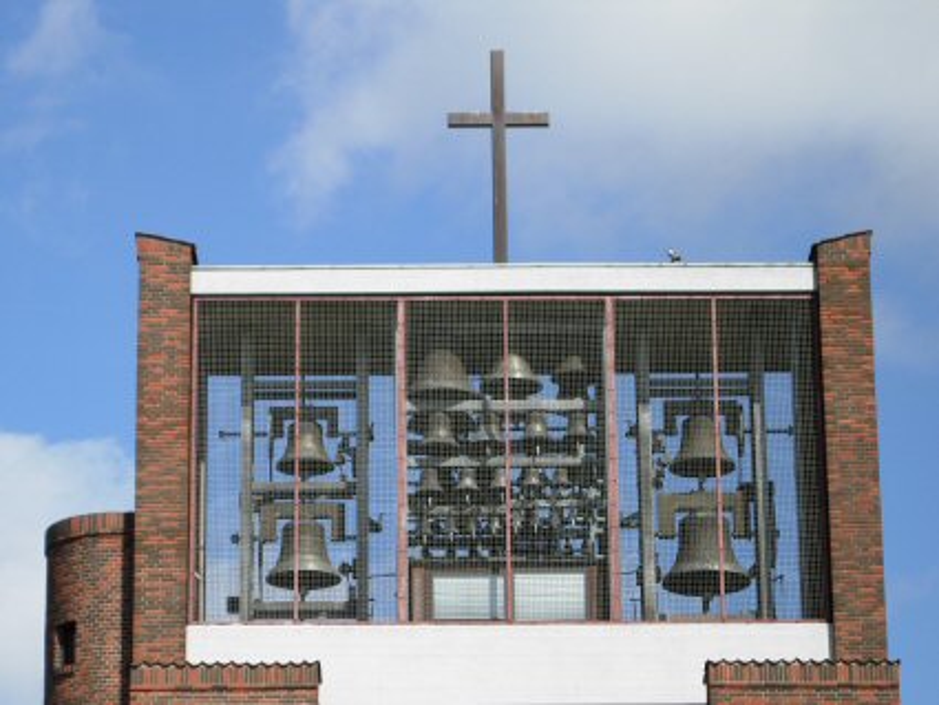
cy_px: 352
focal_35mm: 126
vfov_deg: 11.8
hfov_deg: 15.6
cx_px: 470
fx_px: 3419
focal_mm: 26.3
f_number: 5.8
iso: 50
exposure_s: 1/342
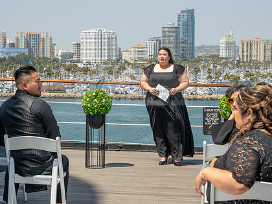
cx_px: 133
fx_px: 731
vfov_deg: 15.9
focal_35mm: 93
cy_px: 90
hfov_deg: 21.1
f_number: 9
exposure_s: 1/200
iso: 200
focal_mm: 70
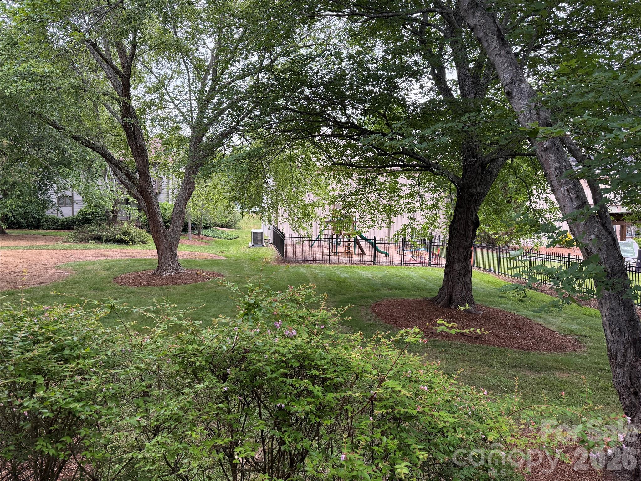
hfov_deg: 71.6
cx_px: 320
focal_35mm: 24
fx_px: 444
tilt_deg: -3.8
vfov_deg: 56.8
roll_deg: -1.2
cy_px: 240
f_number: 1.78
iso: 160
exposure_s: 1/217
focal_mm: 6.76
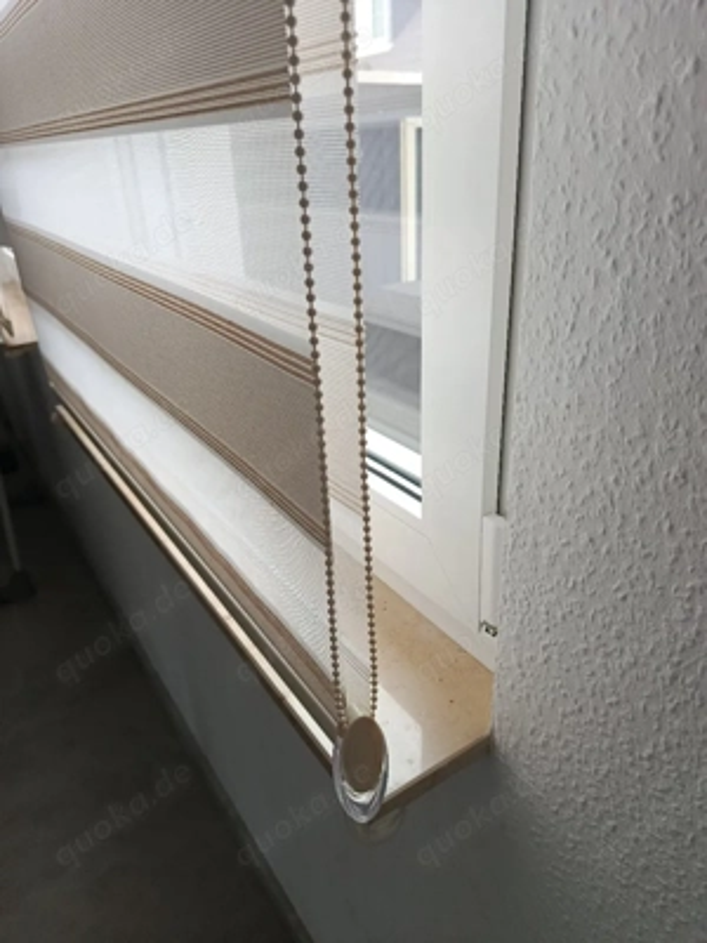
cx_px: 354
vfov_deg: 71.6
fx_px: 654
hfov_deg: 56.8
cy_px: 472
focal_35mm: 24
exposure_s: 1/100
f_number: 1.7
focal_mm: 5.24
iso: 160
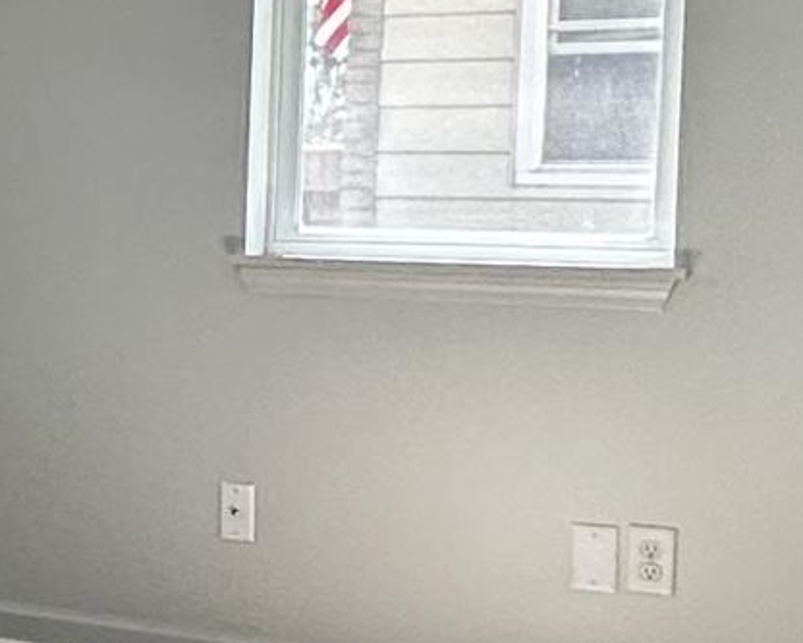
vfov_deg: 15.2
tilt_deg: -2.9
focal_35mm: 101
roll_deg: -1.0
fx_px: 2401
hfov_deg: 16.1
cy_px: 317
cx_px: -625
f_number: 2.2
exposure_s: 1/120
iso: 64
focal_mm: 2.22
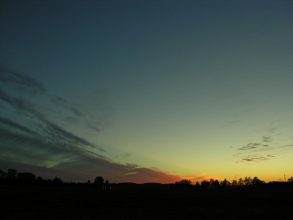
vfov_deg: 40.7
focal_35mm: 35
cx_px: 146
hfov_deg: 52.6
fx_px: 296
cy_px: 110
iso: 74
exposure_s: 1/23.5
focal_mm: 8.9
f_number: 3.2
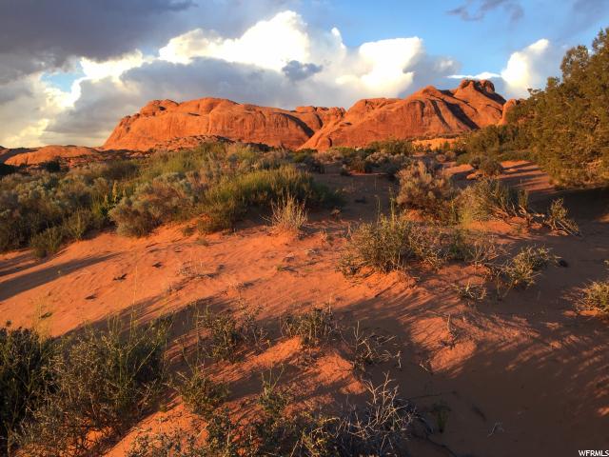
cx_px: 304
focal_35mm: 29
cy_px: 228
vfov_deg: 48.2
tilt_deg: -4.0
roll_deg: +0.4
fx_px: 510
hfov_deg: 61.7
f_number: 2.2
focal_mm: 4.15
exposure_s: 1/120
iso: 40
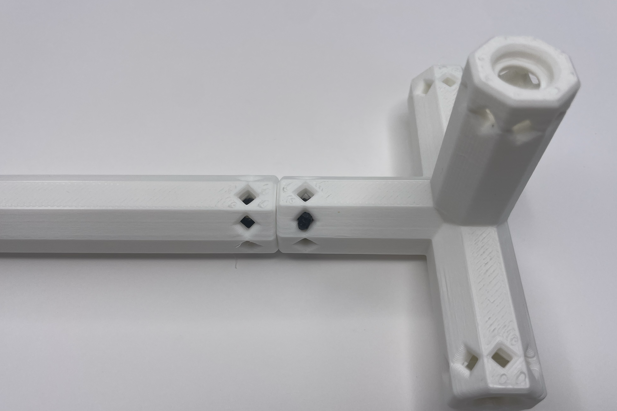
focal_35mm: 28
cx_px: 312
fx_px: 480
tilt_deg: -58.5
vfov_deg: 46.3
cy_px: 233
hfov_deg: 65.5
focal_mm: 4.2
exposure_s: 1/1770
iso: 32
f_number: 1.6
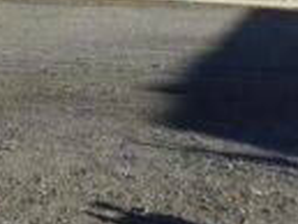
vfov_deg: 14.6
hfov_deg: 19.5
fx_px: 827
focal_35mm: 96
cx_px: -35
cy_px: -88
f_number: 2.4
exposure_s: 1/1852
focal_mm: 3.3
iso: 25
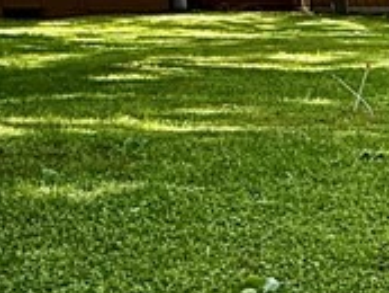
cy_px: 97
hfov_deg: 16.8
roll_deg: -0.2
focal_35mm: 83
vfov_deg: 17.8
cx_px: 805
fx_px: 933
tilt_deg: -6.2
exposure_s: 1/285
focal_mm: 2.22
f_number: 2.2
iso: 64
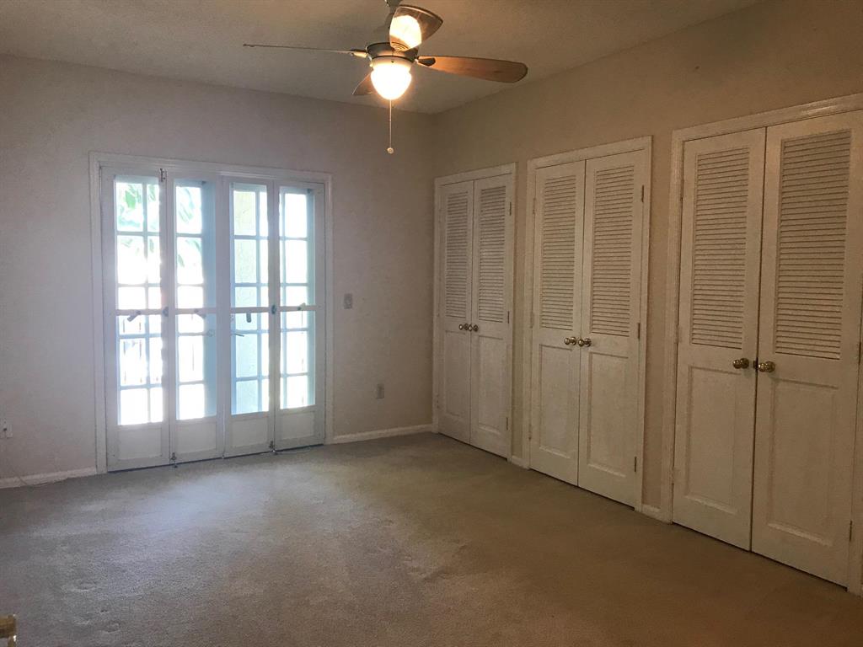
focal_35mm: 28
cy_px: 324
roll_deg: +0.2
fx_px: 698
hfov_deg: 63.4
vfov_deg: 49.7
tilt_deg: -4.6
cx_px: 432
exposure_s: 1/30
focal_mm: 3.99
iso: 32
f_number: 1.8
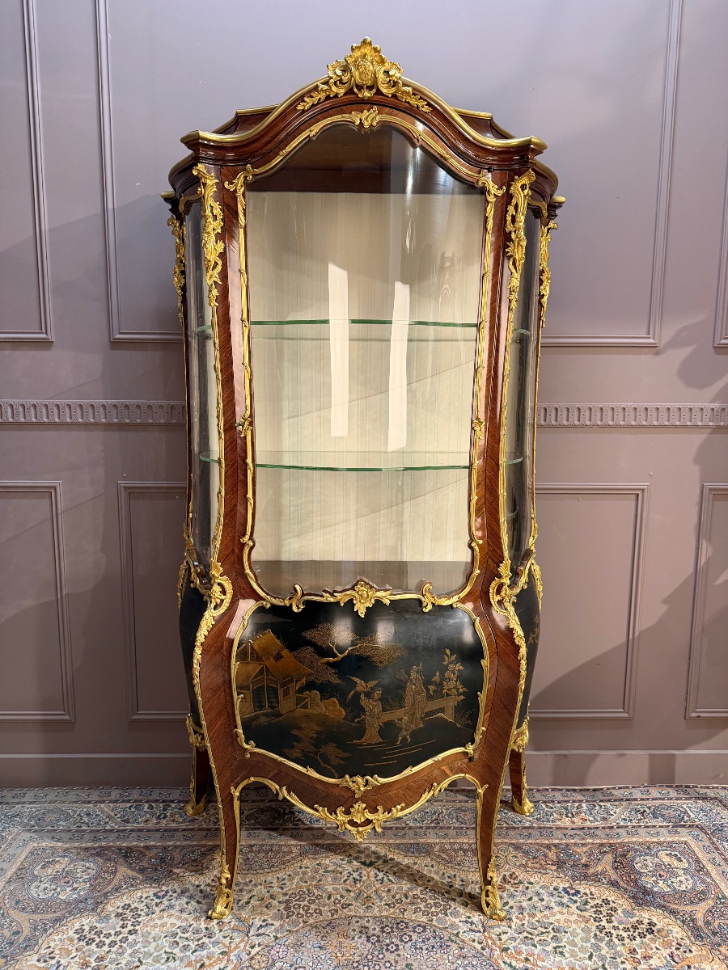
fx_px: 673
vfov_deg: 71.6
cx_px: 364
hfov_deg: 56.8
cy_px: 485
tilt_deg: -8.7
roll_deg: -1.3
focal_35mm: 24
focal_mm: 6.76
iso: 400
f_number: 1.78
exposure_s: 1/50
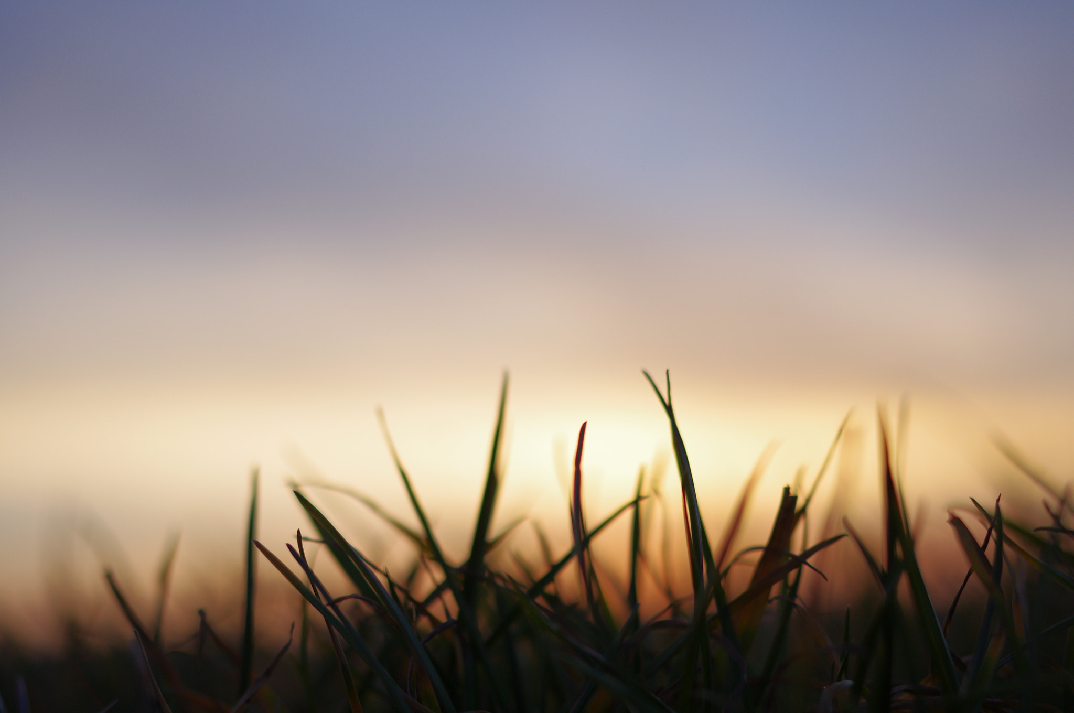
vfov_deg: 25.9
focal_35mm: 52
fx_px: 1549
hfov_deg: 38.2
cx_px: 537
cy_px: 356
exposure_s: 1/1000
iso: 200
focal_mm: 35
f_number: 2.4
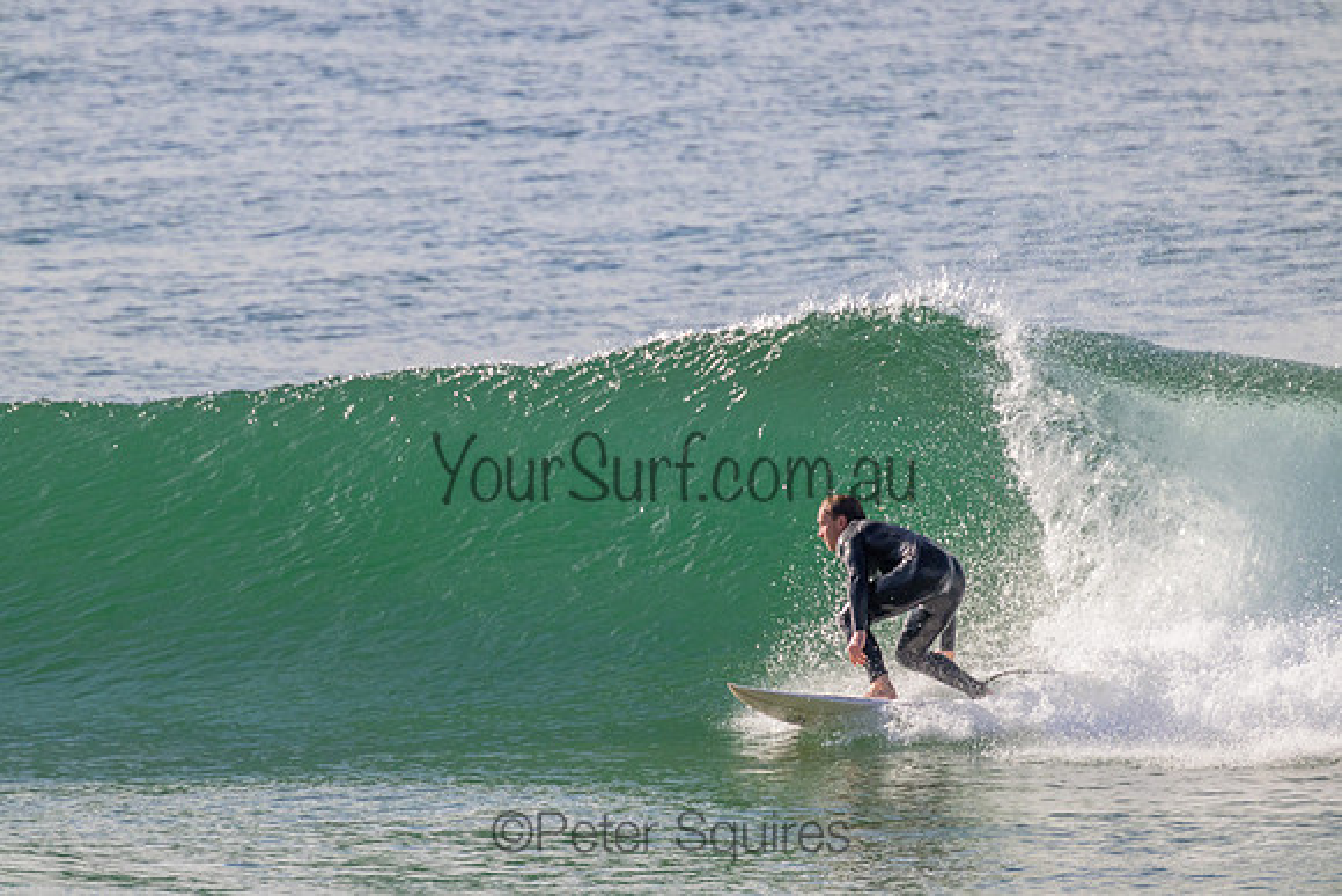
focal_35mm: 800
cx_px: 671
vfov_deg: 1.7
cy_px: 448
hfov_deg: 2.6
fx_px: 29828
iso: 1250
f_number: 11
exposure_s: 1/2000
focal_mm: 800
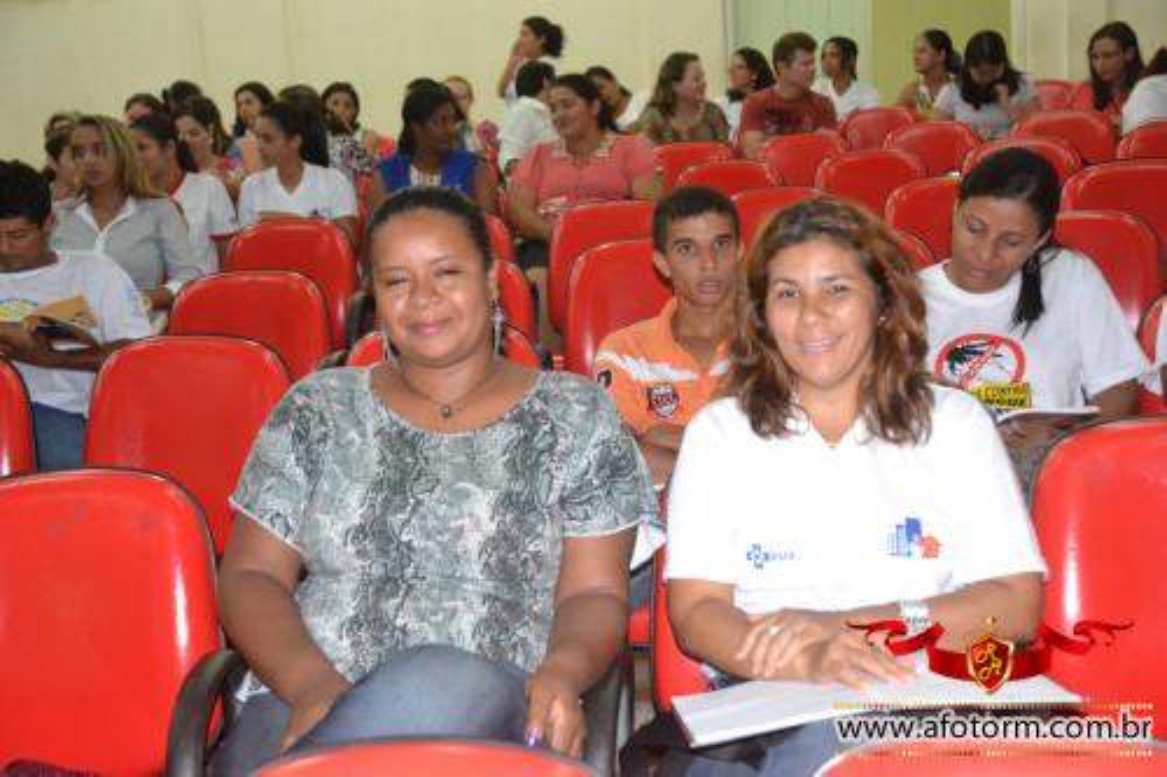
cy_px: 388
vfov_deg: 25.7
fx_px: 1701
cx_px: 584
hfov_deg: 37.9
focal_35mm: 52
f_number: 4.2
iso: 3200
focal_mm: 35
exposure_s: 1/60
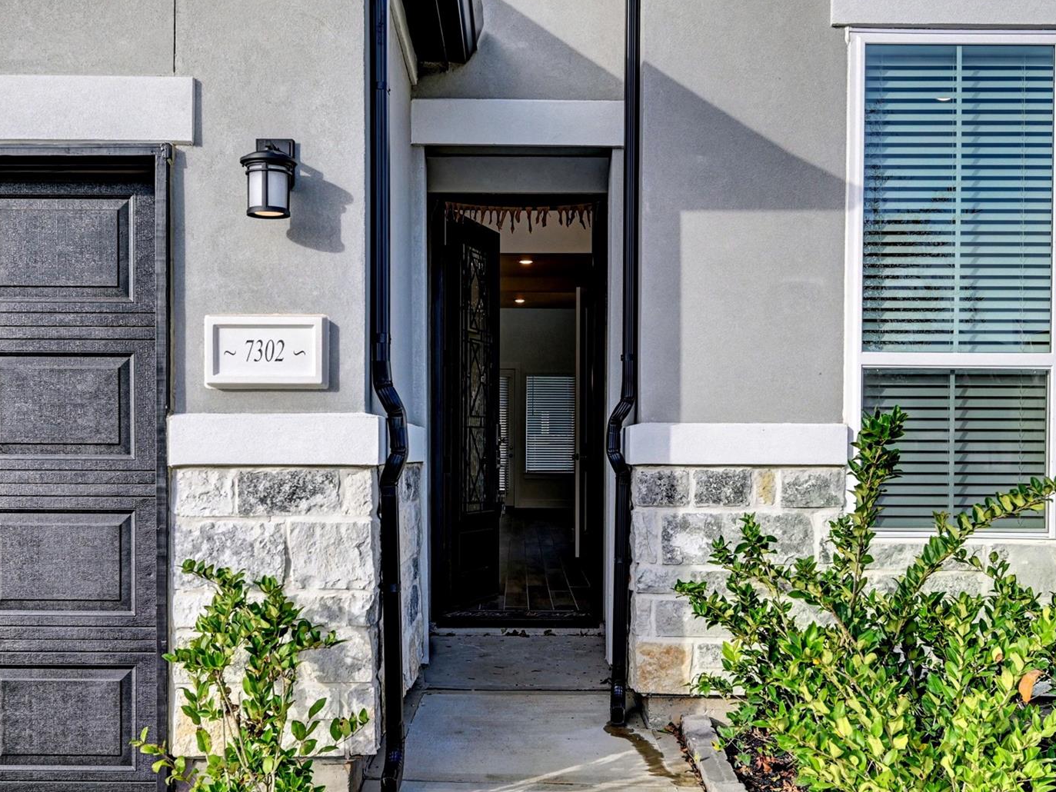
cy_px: 480
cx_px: 513
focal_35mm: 43
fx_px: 1312
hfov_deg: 43.8
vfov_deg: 33.5
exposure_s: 1/640
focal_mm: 30
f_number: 8
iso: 400
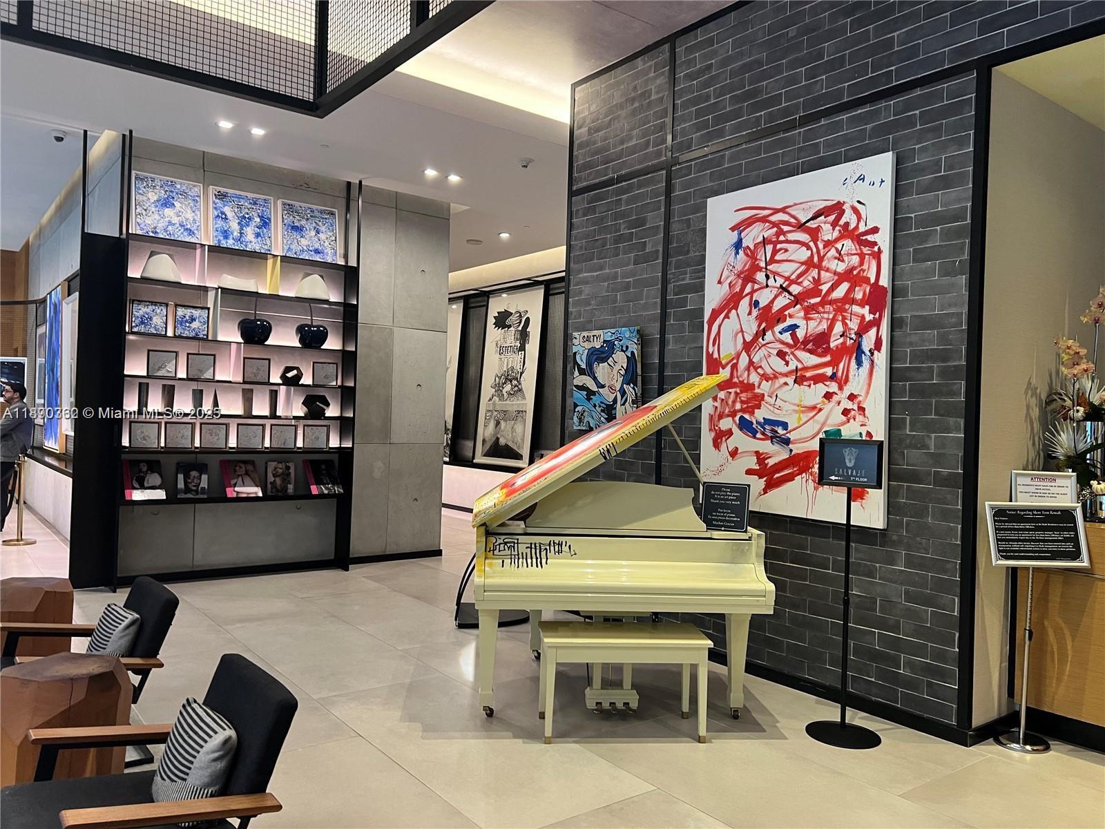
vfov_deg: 53.1
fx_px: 830
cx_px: 552
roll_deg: -1.0
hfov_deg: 67.3
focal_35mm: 26
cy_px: 414
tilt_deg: +3.0
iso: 160
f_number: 1.5
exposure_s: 1/60
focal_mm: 5.7
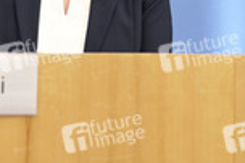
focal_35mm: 166
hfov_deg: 12.3
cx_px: 222
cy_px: -68
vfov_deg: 8.1
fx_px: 1128
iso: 3200
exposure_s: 1/500
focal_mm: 56
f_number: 5
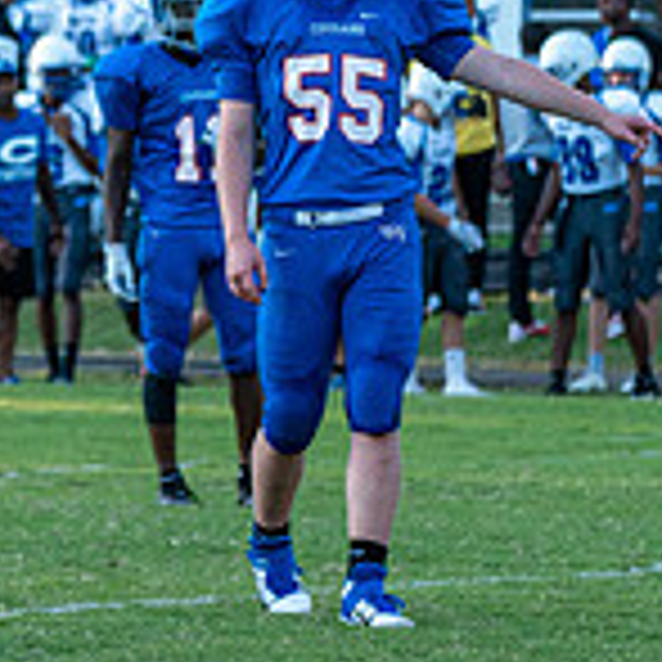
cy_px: 120
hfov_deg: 3.3
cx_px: -621
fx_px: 11467
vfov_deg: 3.3
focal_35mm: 530
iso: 1600
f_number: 5.6
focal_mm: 158
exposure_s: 1/1000
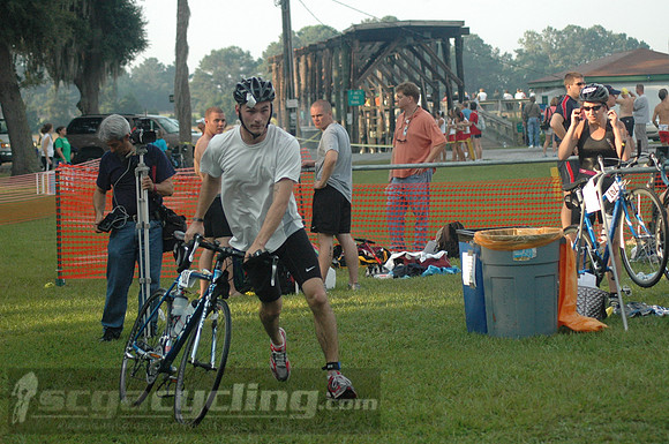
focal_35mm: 117
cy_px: 222
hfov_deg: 17.5
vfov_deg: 11.7
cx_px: 334
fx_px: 2171
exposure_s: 1/1250
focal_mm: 78
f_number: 4.5
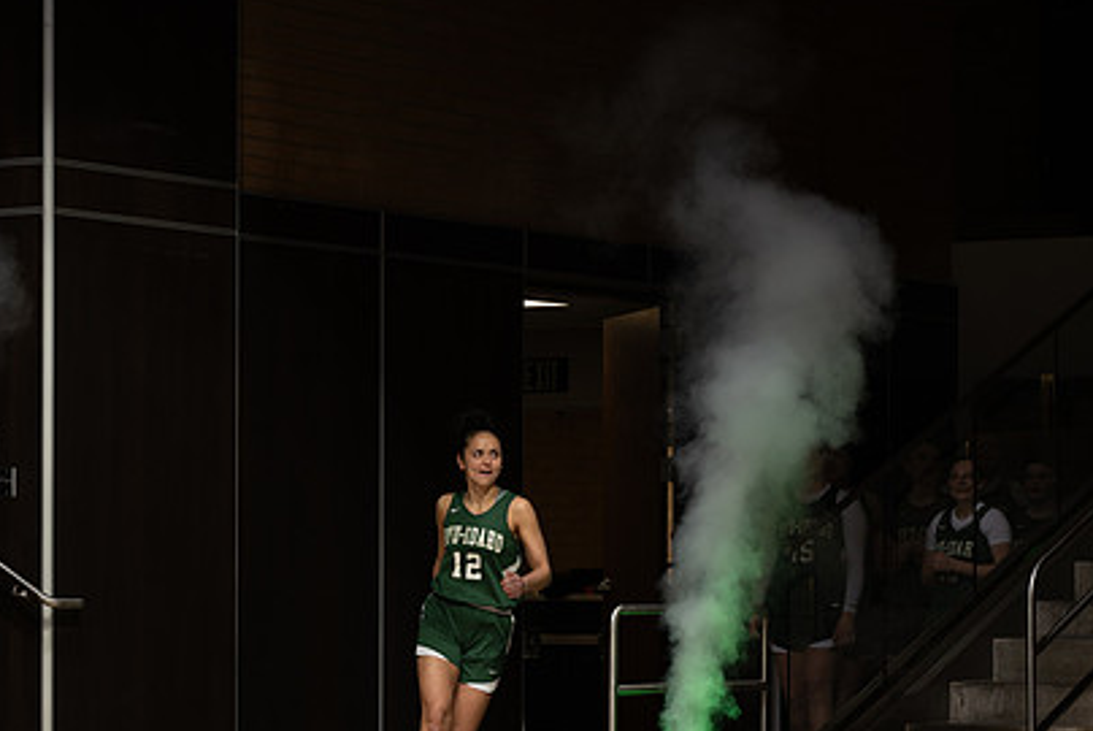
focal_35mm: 137
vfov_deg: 10.0
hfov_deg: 14.9
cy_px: 570
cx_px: 423
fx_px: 4162
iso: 100
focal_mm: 70
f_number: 5
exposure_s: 1/125
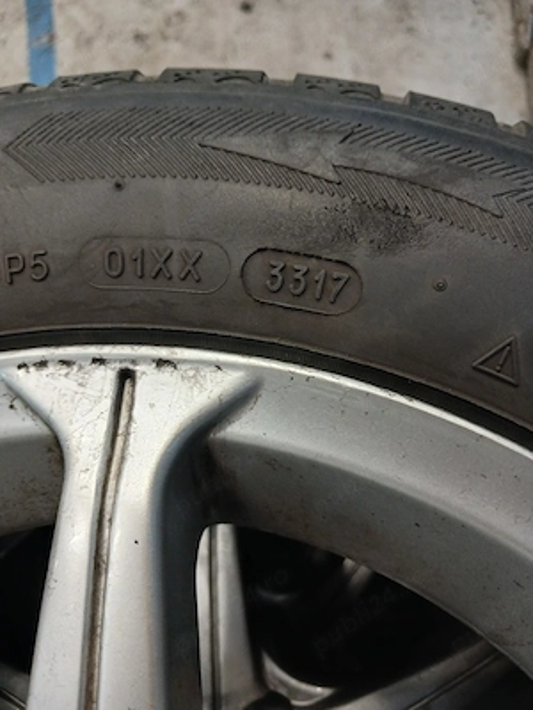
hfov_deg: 51.4
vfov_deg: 65.3
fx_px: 554
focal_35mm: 27
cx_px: 266
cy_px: 355
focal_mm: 3.98
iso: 250
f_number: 1.8
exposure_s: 1/50.3
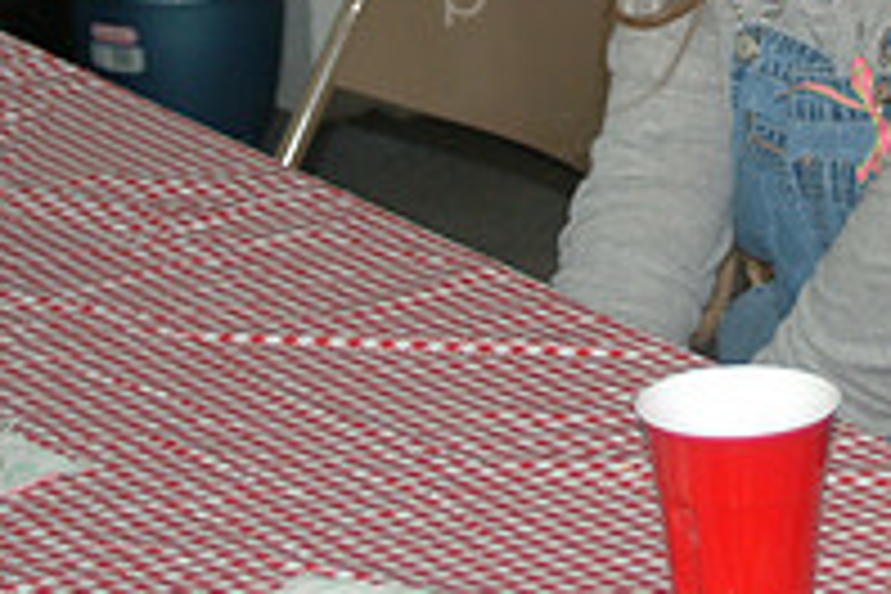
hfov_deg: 11.3
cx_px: 1215
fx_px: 4356
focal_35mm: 176
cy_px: -169
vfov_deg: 7.7
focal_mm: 40
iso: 400
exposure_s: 1/60
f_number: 4
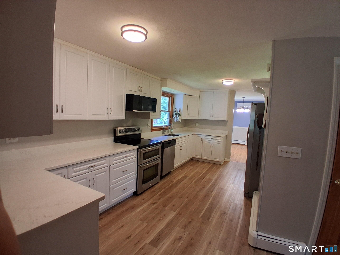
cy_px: 128
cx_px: 170
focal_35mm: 17
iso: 250
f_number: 2.2
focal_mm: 1.4
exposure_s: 1/40
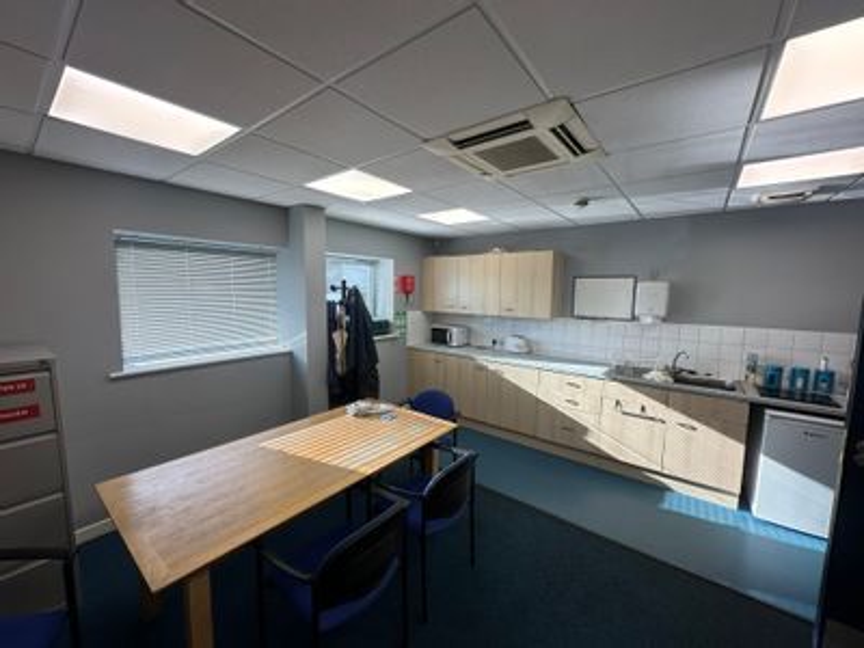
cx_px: 432
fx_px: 349
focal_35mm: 14
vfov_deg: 85.7
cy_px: 324
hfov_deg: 102.1
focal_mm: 2.22
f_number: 2.2
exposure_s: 1/100
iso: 40
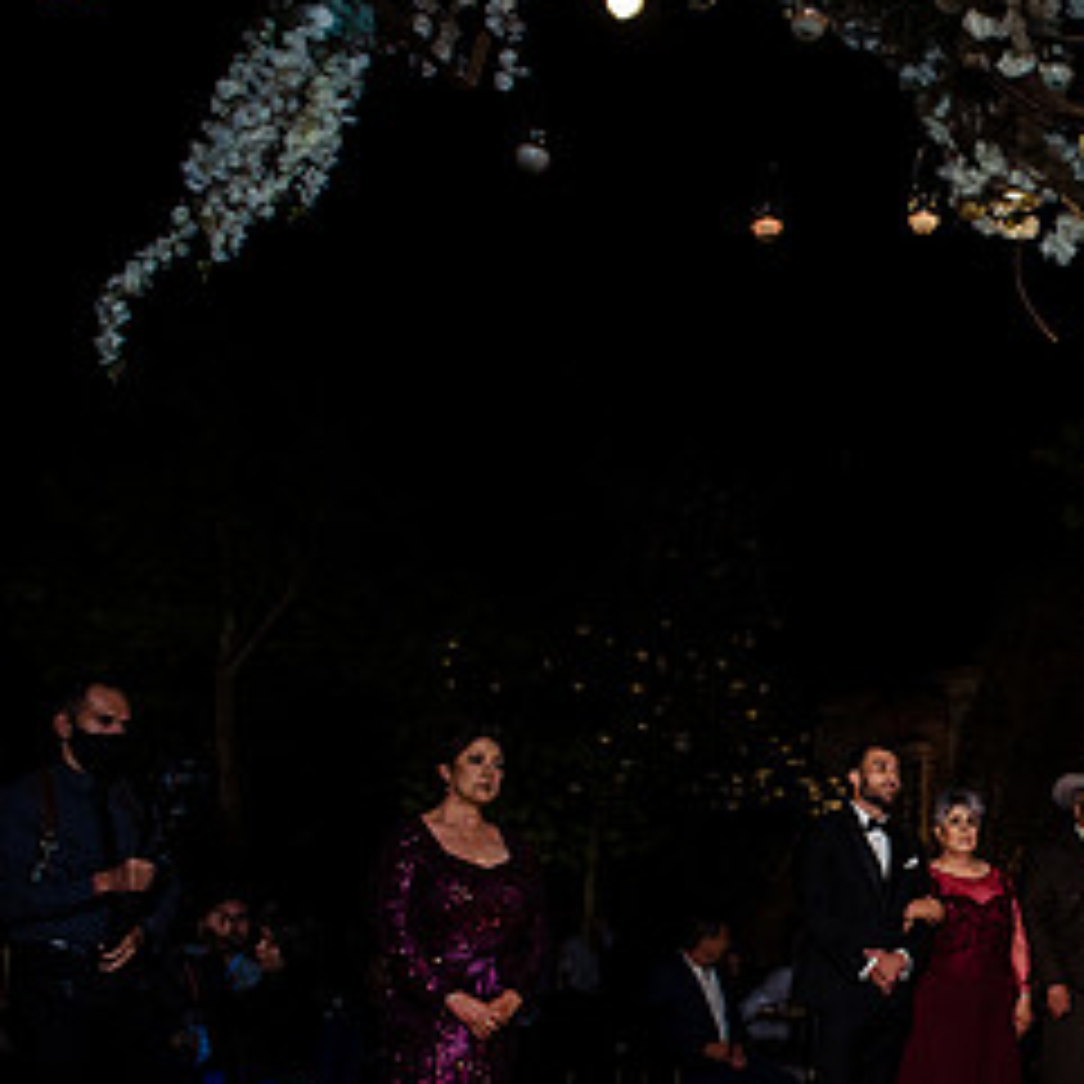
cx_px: 1124
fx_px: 1736
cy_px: 744
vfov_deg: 34.3
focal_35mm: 49
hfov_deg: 31.6
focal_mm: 24
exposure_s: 1/200
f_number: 6.3
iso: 1600
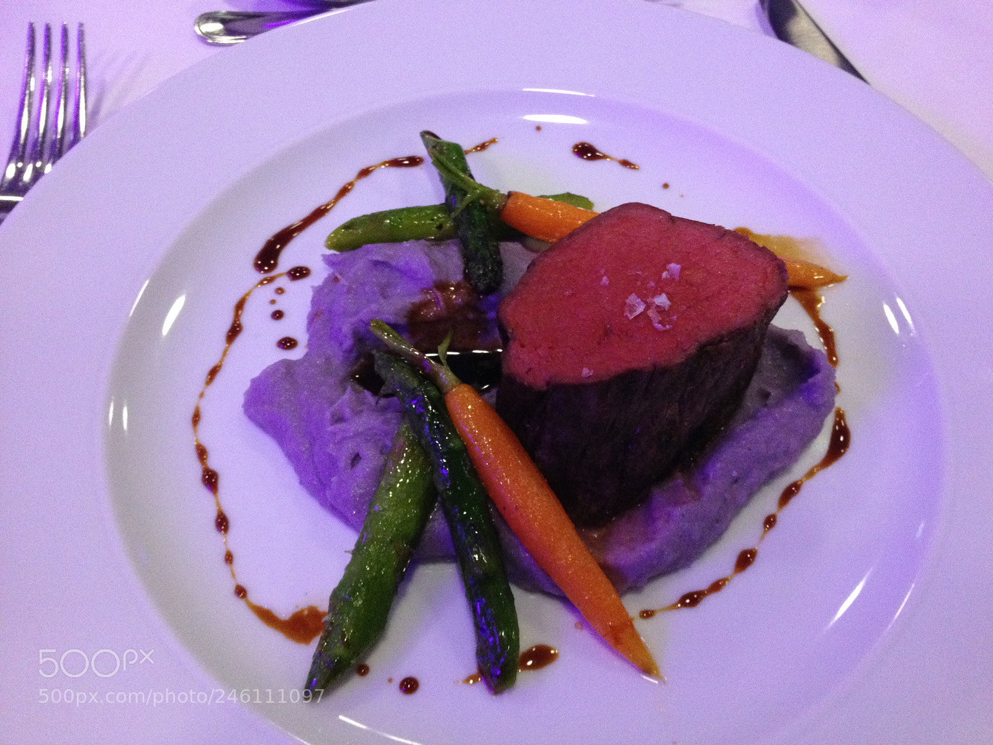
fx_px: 1004
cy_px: 372
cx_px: 496
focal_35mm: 35
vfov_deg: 40.7
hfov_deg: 52.6
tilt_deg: -58.1
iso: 400
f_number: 2.4
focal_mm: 4.28
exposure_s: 1/20
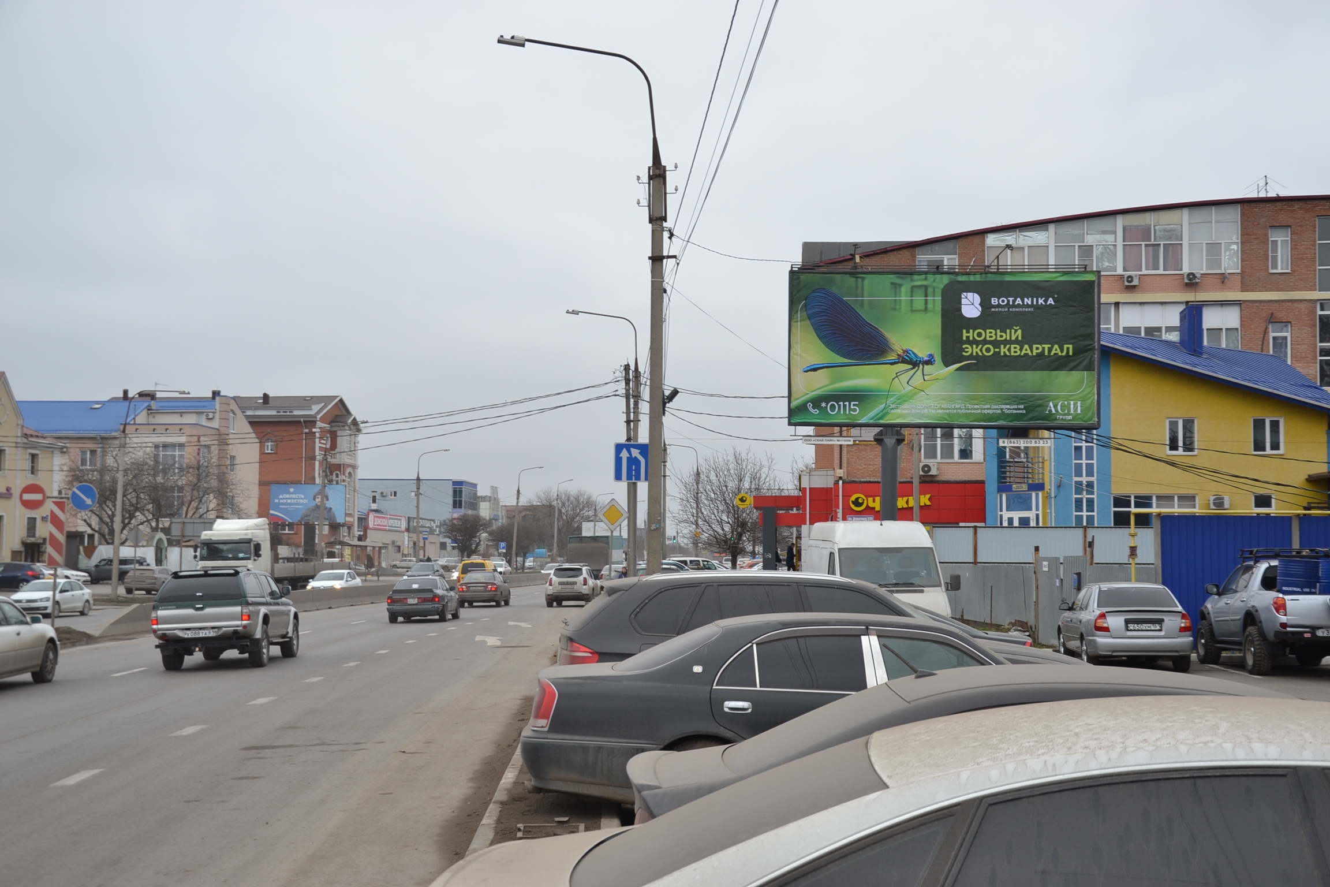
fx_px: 1773
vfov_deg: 28.1
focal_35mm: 48
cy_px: 444
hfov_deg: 41.1
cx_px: 665
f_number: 5
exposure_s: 1/200
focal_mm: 32
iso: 200
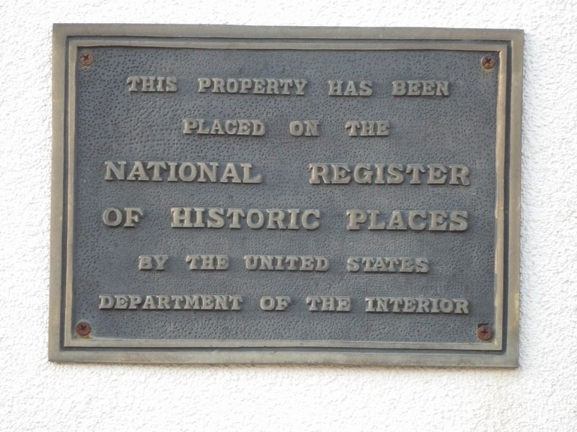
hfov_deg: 1.9
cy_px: 216
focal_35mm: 1053
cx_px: 288
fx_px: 17552
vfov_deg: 1.4
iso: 386
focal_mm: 188.8
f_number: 5.7
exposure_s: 1/125
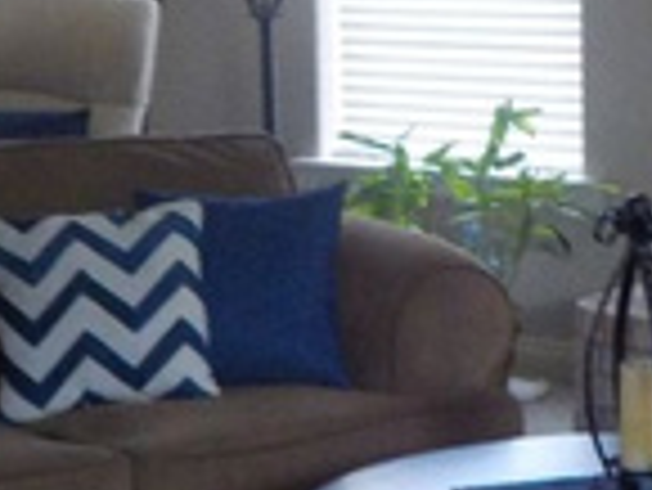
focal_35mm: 132
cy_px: 99
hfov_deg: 14.9
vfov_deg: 11.2
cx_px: 472
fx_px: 2488
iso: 360
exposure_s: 1/30
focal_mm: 4.1
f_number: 3.3
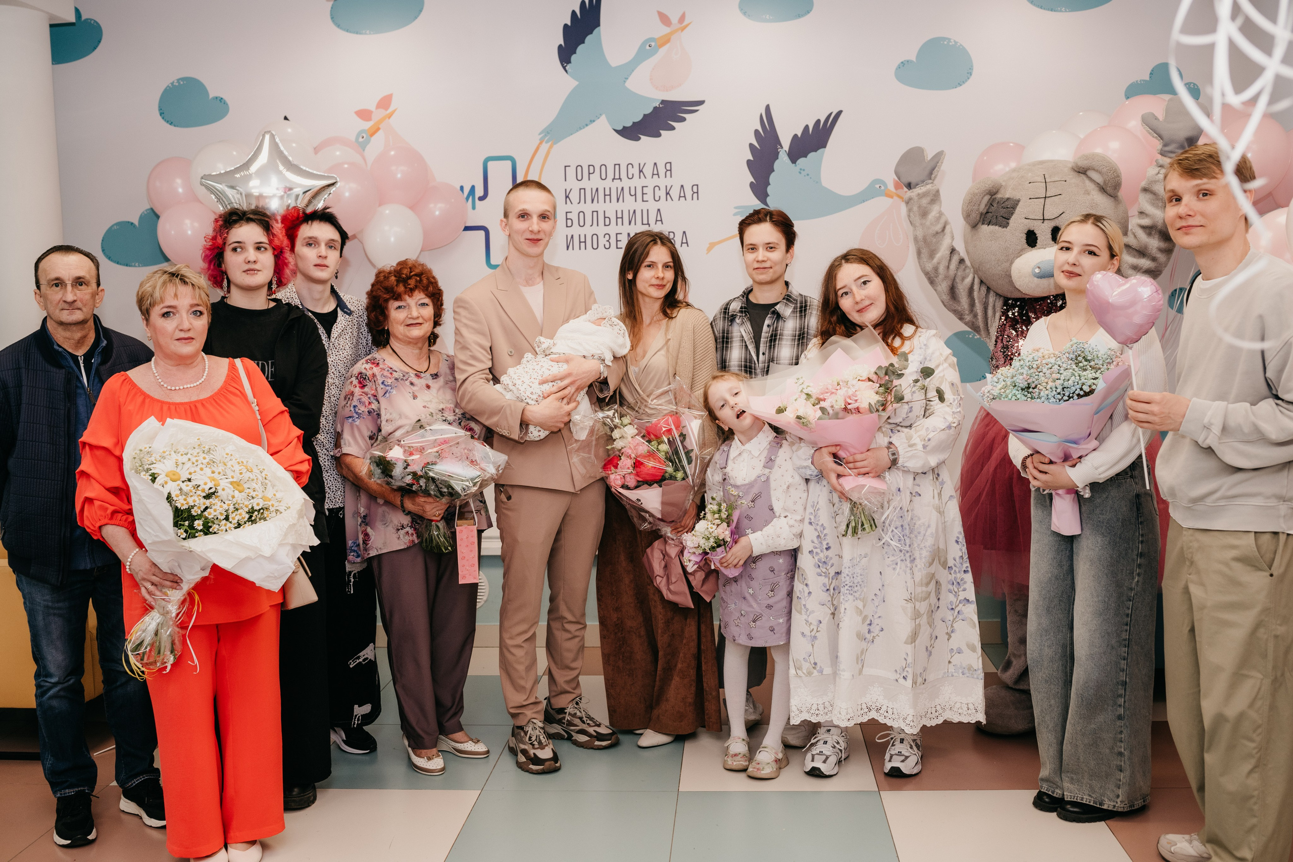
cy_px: 431
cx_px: 646
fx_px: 1257
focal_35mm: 35
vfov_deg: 37.9
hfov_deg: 54.4
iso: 320
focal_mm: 35
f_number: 4.5
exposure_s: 1/160
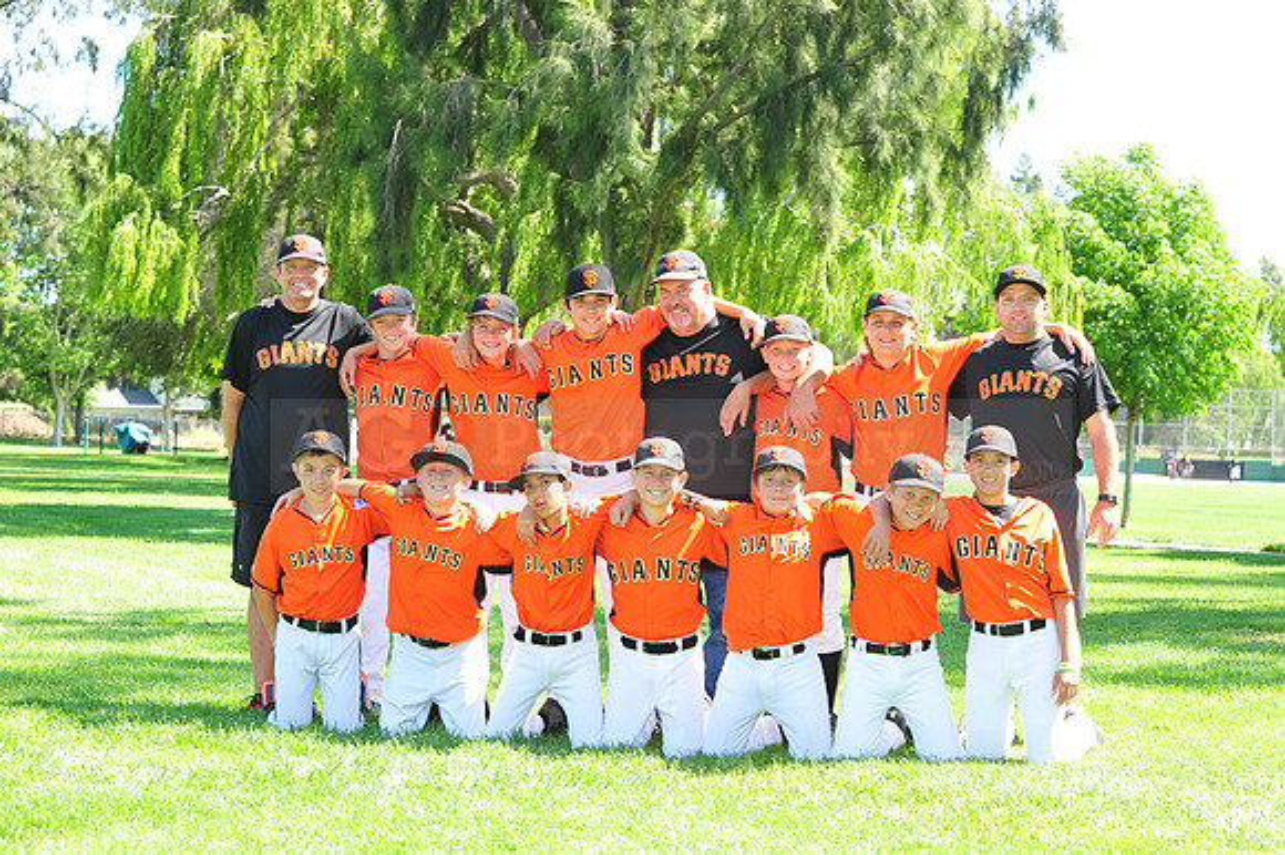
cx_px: 642
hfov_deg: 25.4
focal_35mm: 80
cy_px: 428
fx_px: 2854
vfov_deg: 17.0
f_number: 7.1
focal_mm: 80
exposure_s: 1/125
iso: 200
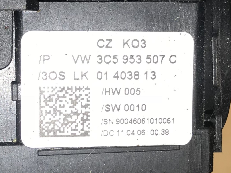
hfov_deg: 63.4
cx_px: 116
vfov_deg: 49.7
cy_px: 86
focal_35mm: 28
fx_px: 187
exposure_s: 1/150
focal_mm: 3.99
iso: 20
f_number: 1.8
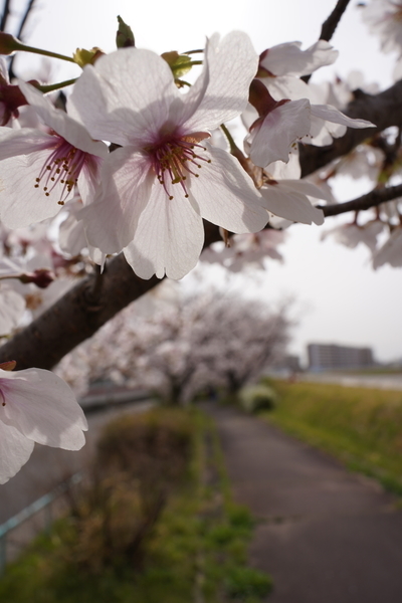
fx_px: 402
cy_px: 302
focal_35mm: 24
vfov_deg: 73.7
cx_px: 201
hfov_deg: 53.1
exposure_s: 1/80
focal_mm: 24
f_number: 16
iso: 100
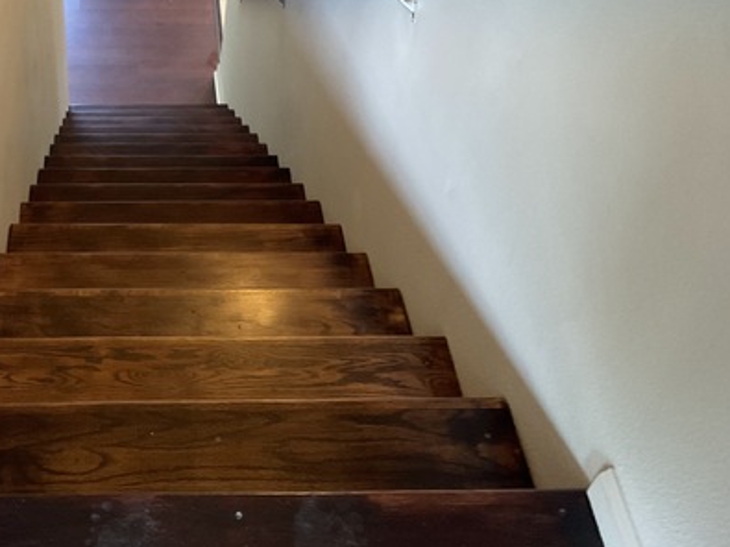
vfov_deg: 30.7
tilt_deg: -47.4
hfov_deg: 39.1
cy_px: 201
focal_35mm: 47
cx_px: 159
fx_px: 991
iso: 250
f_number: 1.8
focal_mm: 3
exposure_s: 1/40
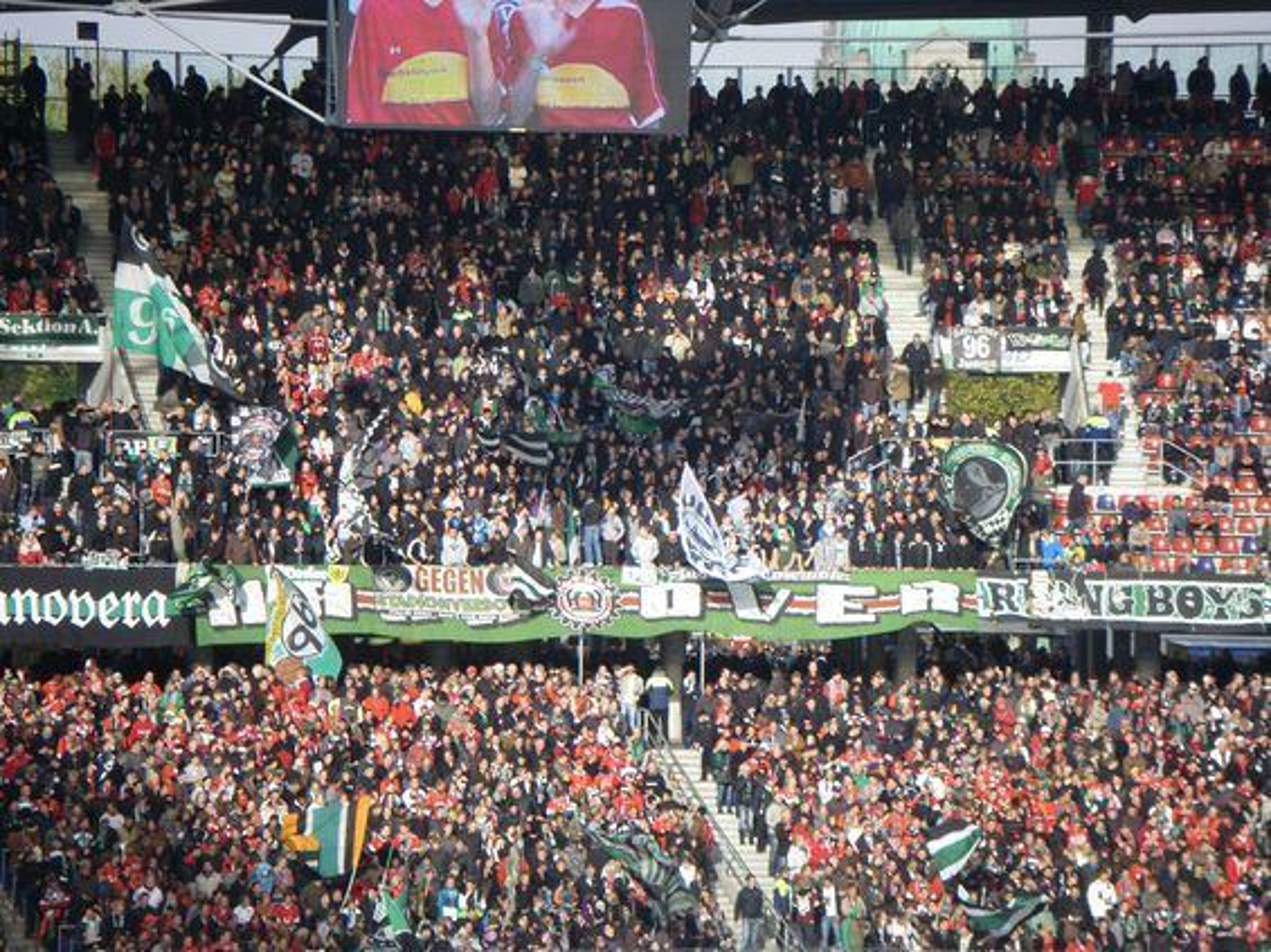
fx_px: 8440
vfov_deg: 6.5
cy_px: 476
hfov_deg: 8.6
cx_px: 636
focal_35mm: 230
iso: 160
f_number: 4.8
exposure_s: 1/200
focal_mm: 37.9
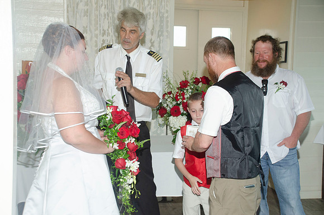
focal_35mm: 52
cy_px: 108
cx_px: 162
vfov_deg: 25.6
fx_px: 471
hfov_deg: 37.9
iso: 400
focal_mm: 35
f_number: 5.6
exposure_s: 1/250
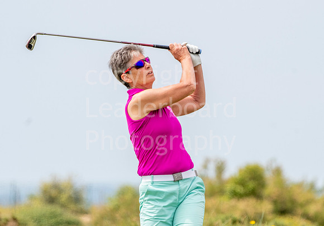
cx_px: 182
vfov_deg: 2.4
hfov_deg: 3.5
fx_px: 5296
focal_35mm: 580
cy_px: 105
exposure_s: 1/1600
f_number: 7.1
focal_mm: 350
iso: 500
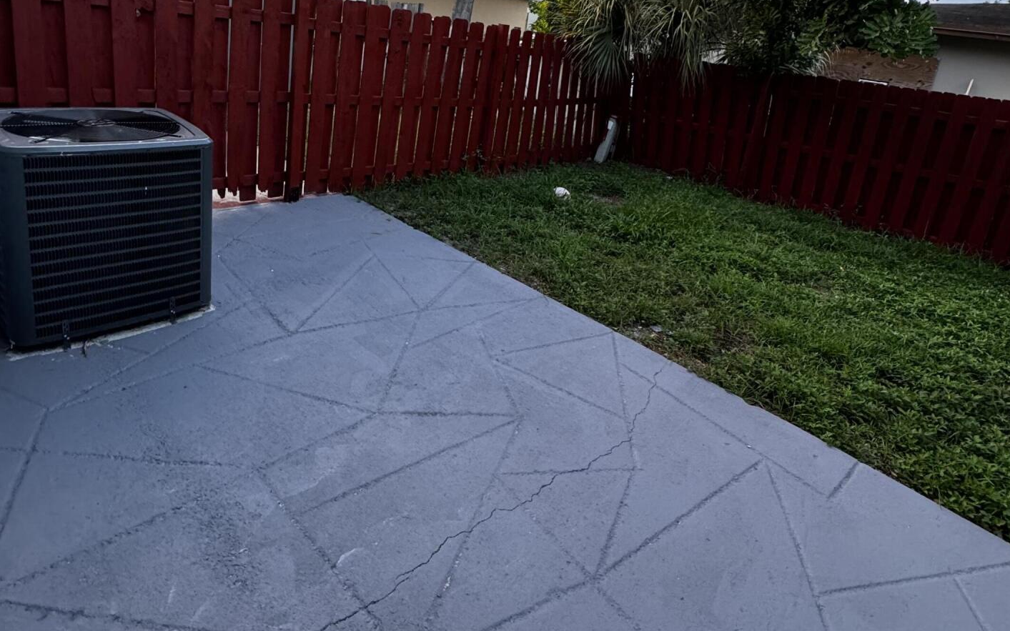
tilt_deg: -15.6
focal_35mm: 21
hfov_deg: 82.2
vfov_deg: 55.1
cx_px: 535
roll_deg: -7.5
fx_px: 578
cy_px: 174
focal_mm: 2.22
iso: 320
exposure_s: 1/92
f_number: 2.2
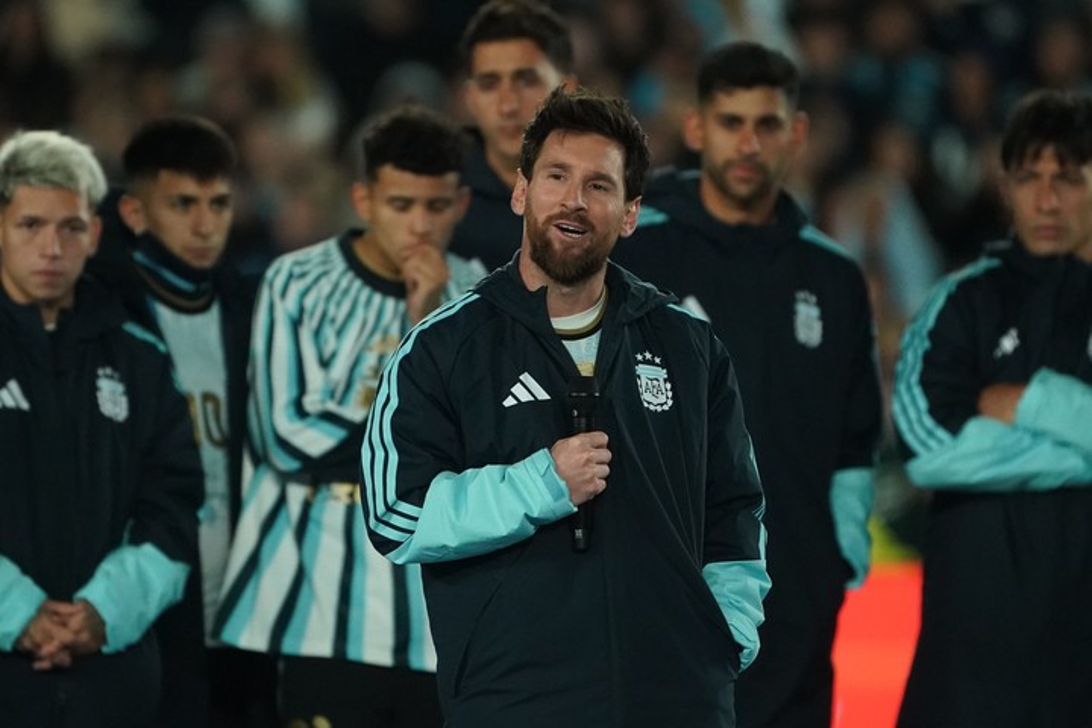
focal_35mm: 900
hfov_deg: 2.3
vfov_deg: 1.5
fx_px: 27298
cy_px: 364
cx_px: 546
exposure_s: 1/500
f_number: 6.3
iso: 6400
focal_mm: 600
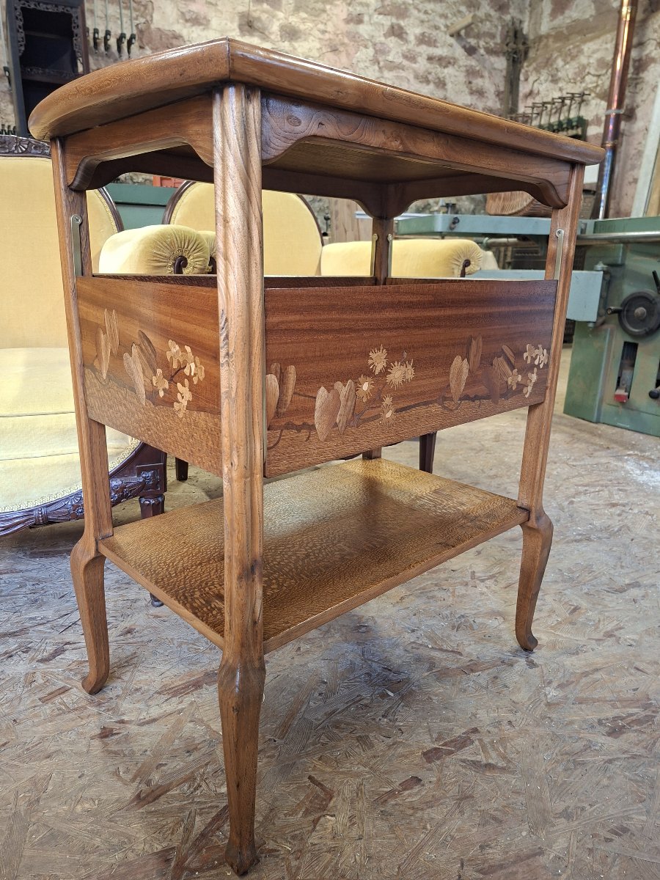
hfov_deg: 58.9
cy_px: 440
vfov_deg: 73.9
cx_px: 330
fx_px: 585
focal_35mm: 23
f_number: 1.8
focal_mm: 5.54
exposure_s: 1/33
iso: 250
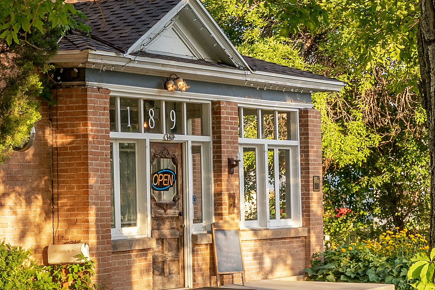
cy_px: 187
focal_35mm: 102
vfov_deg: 13.4
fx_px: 1232
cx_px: 341
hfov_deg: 19.8
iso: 320
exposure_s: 1/80
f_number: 8
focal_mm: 24
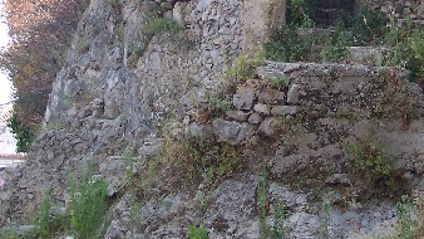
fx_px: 1102
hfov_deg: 21.6
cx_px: 302
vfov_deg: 12.0
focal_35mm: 98
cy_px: -59
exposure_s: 1/350
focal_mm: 8
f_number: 2.8
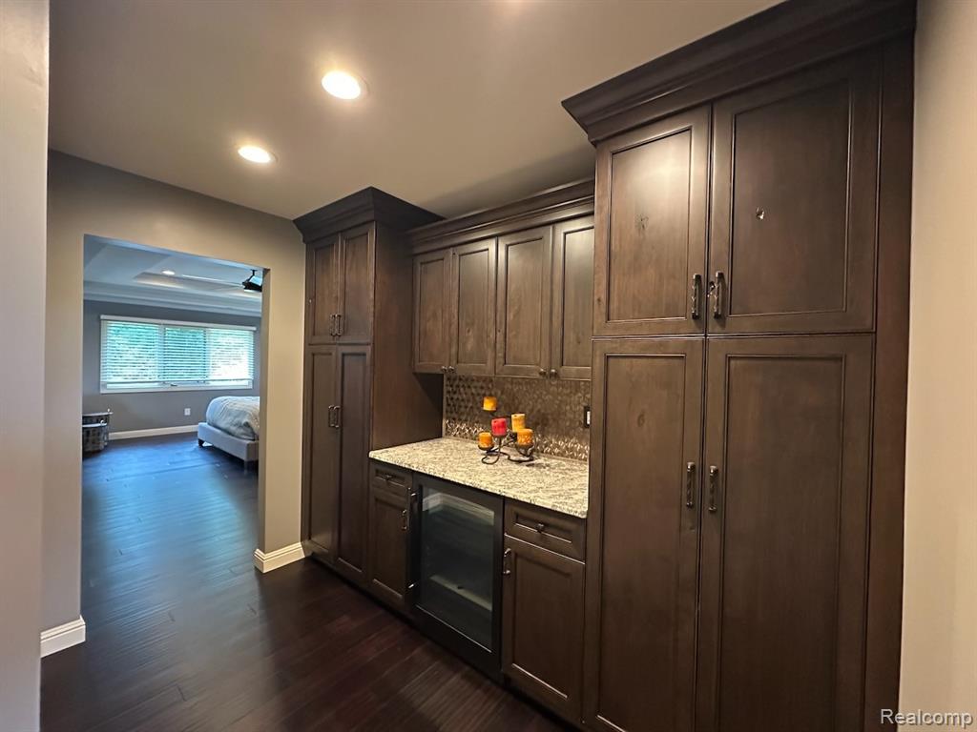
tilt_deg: -0.3
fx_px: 395
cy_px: 366
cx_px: 488
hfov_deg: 102.1
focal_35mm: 14
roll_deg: -0.8
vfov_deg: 85.7
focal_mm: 2.22
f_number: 2.2
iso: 1000
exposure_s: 1/60
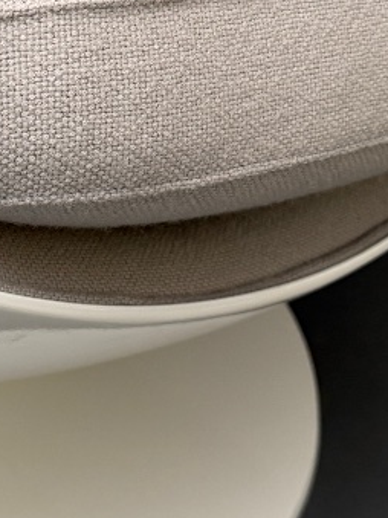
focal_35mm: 85
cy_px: 53
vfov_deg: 22.5
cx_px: 55
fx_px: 1271
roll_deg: -3.6
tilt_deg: -25.0
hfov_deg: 17.2
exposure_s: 1/74
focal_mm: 6.76
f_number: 1.78
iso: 200
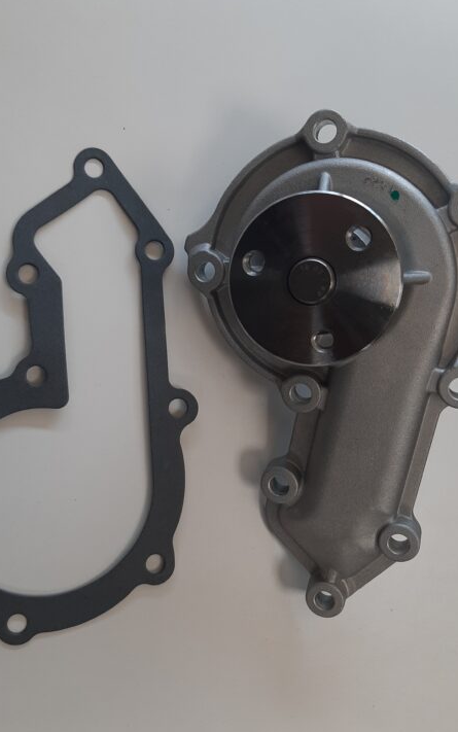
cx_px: 204
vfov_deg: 61.2
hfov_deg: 40.6
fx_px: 618
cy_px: 356
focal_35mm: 31
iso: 50
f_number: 1.7
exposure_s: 1/100
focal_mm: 3.93
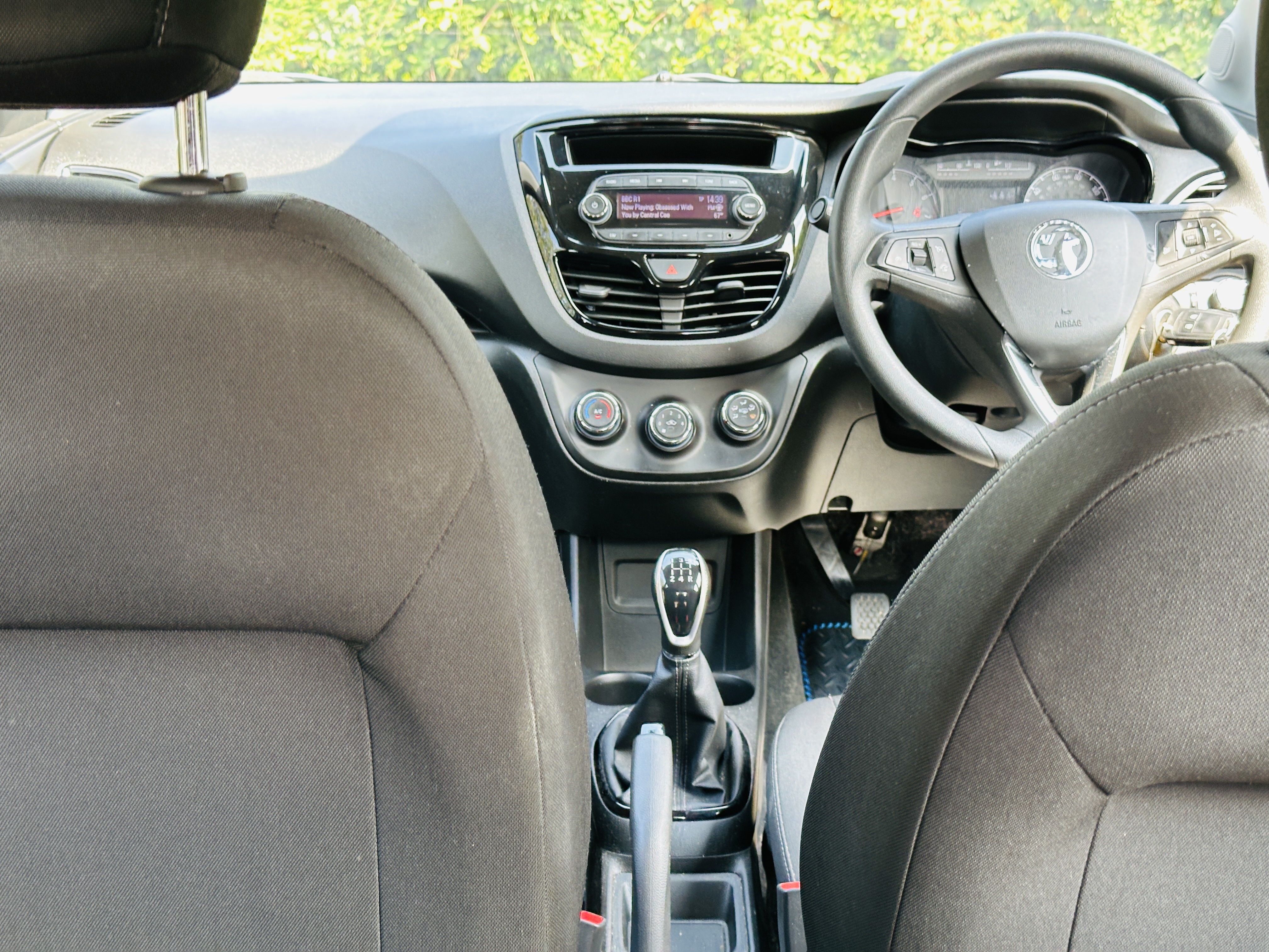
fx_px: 1760
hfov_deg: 39.7
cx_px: 634
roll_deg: +2.0
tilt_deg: -17.5
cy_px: 476
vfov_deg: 30.3
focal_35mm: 48
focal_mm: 6.86
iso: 100
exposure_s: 1/60
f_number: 1.78
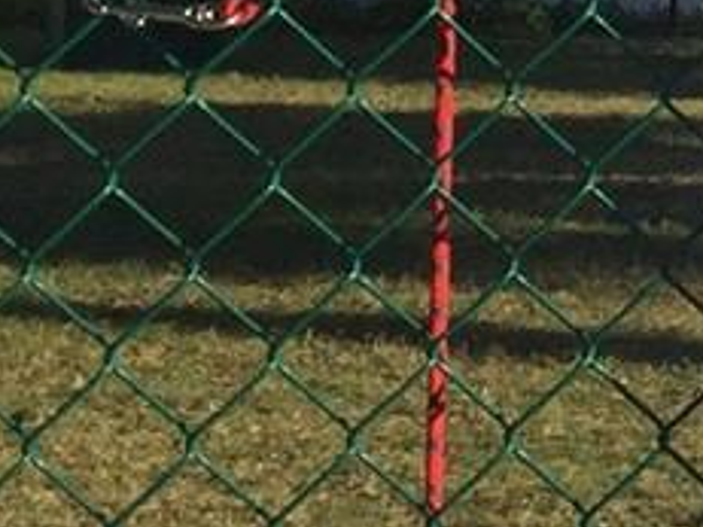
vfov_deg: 7.4
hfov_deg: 8.6
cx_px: 1890
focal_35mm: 201
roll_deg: -1.6
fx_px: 4080
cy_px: 137
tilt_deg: -1.9
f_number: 2.2
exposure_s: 1/3597
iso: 32
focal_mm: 4.15
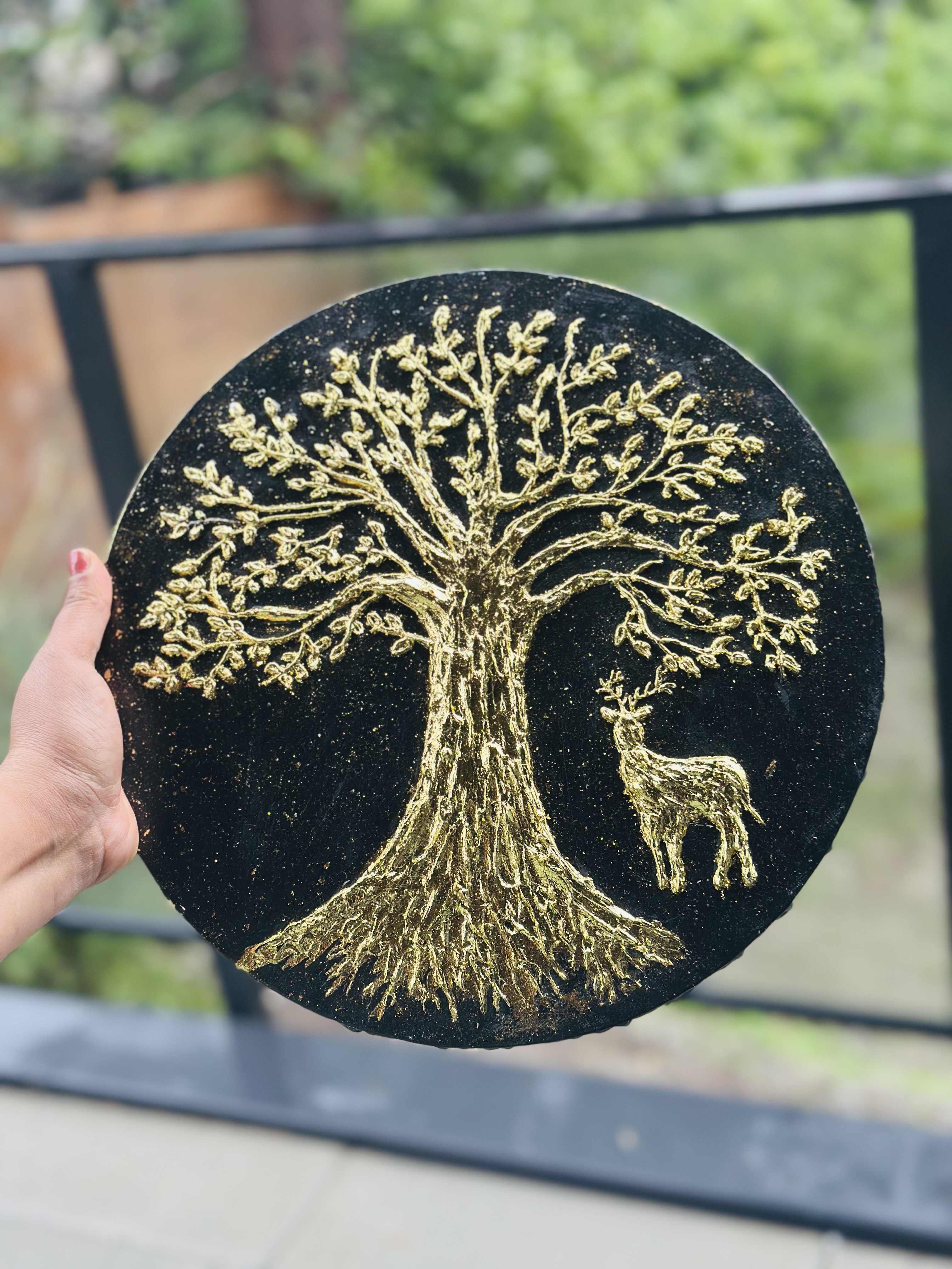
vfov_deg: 39.7
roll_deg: +8.8
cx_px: 476
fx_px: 1760
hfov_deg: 30.3
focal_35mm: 48
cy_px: 634
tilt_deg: -22.4
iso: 125
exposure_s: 1/76
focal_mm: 6.86
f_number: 1.78
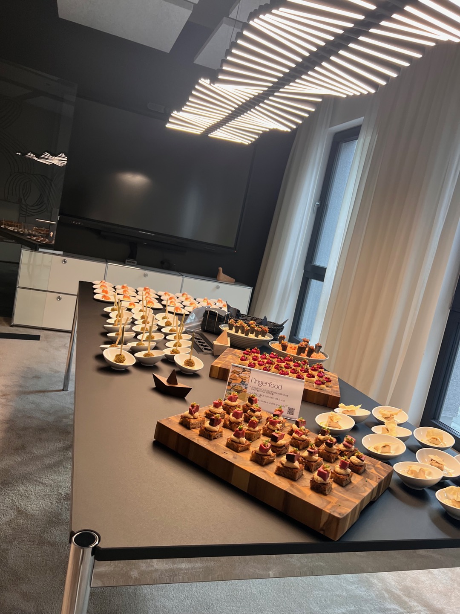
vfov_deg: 67.3
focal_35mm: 26
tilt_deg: -7.2
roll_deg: -10.5
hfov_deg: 53.1
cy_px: 307
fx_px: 461
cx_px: 230
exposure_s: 1/100
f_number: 1.5
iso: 125
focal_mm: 5.7
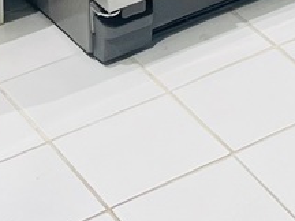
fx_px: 1474
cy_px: -479
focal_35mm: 173
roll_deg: -1.1
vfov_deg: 7.4
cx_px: 548
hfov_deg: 10.7
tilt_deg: -11.7
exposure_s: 1/60
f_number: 1.5
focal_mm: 5.7
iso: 80
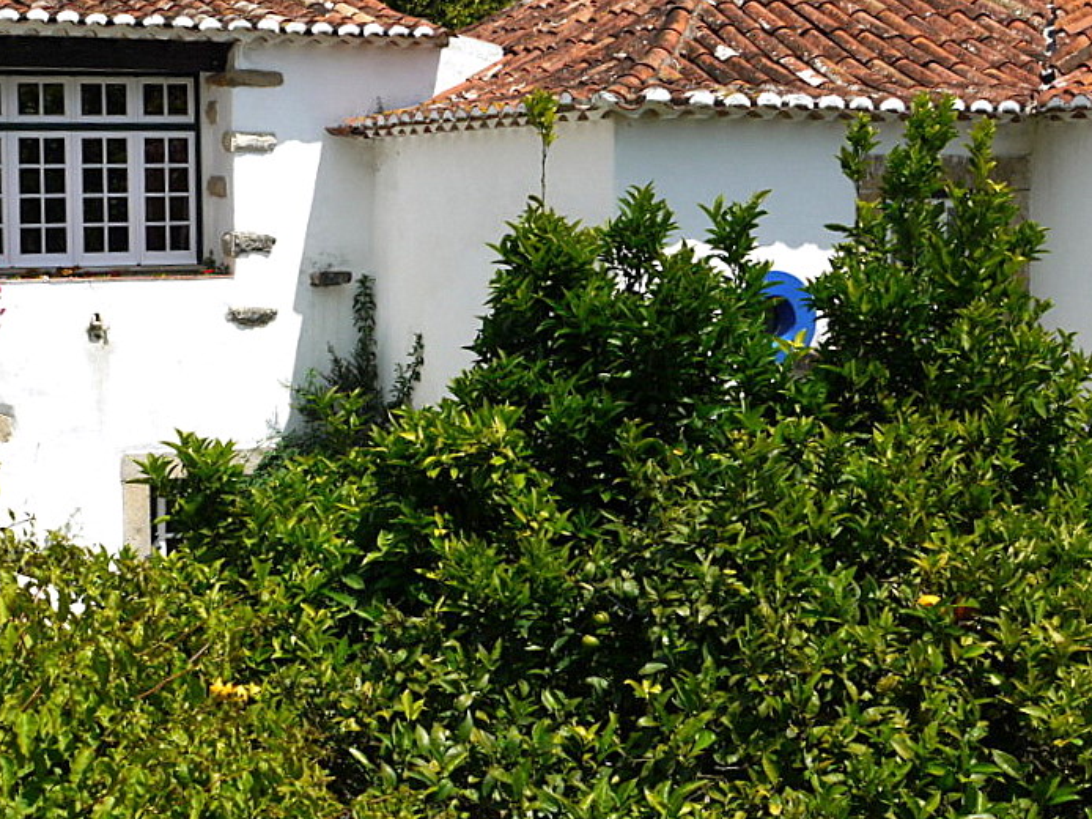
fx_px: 1955
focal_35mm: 62
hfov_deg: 30.9
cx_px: 340
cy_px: 365
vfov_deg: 23.6
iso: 100
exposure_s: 1/200
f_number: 7.1
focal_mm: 21
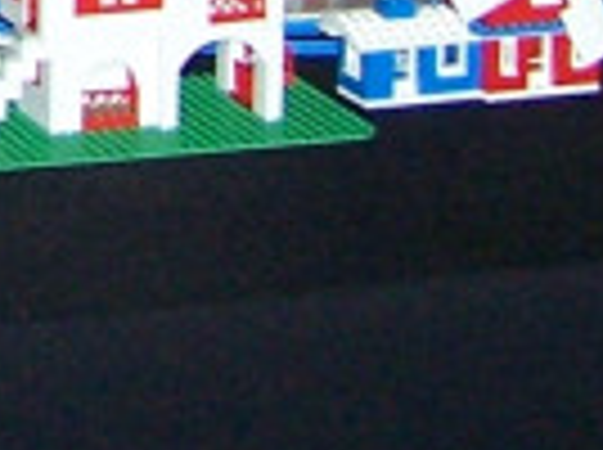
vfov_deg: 4.9
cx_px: -864
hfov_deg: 6.5
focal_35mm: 291
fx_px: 5060
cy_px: -788
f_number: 2.8
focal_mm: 6.3
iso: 140
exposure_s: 1/60
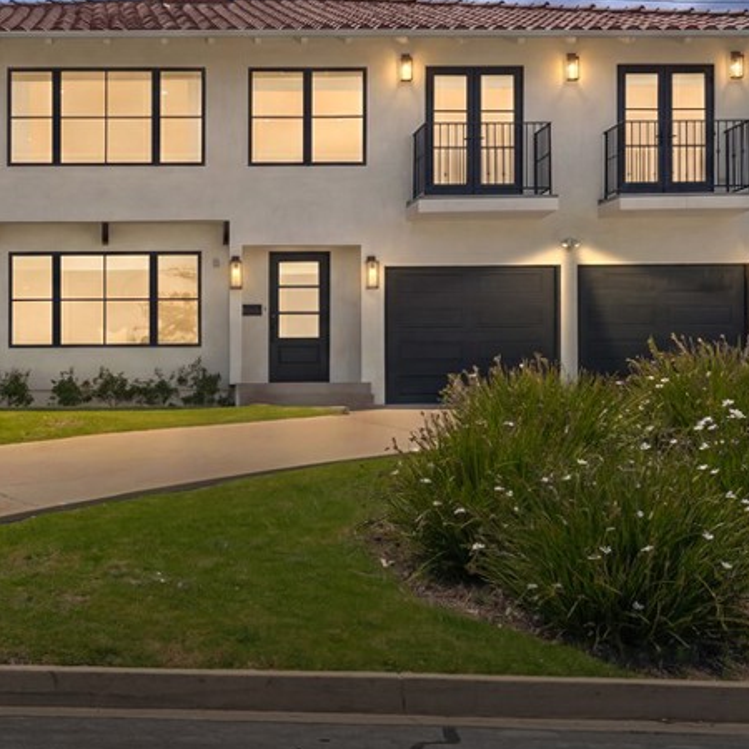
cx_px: 250
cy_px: 260
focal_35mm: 60
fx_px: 1469
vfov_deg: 28.5
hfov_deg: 28.4
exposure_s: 1/1600
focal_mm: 31
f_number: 9
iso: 800
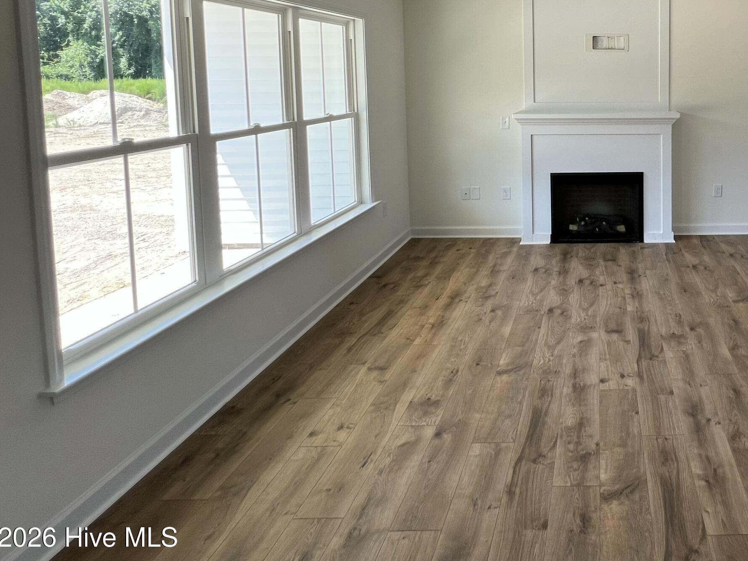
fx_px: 475
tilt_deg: -3.6
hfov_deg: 68.4
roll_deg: +0.5
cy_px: 106
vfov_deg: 56.3
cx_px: 608
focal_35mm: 22
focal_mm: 1.57
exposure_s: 1/99
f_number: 1.8
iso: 40
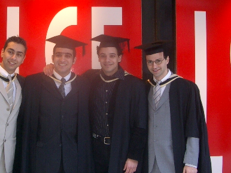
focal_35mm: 58
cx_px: 75
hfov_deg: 32.9
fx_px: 387
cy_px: 69
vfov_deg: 25.2
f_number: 2.6
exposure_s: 1/40
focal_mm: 5.8
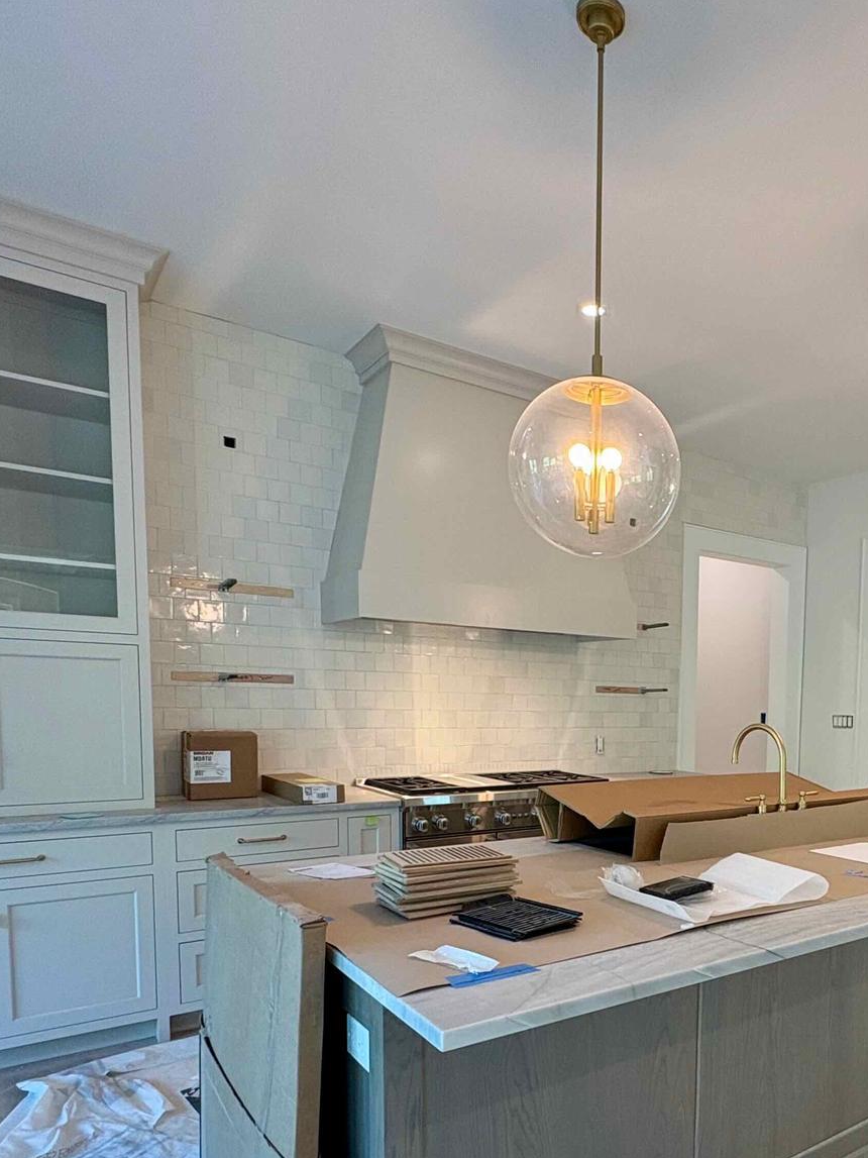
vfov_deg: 67.5
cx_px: 702
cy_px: 772
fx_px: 836
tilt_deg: -4.1
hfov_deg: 51.2
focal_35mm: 25
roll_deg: -1.1
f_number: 2.2
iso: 160
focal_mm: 2.22
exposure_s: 1/60
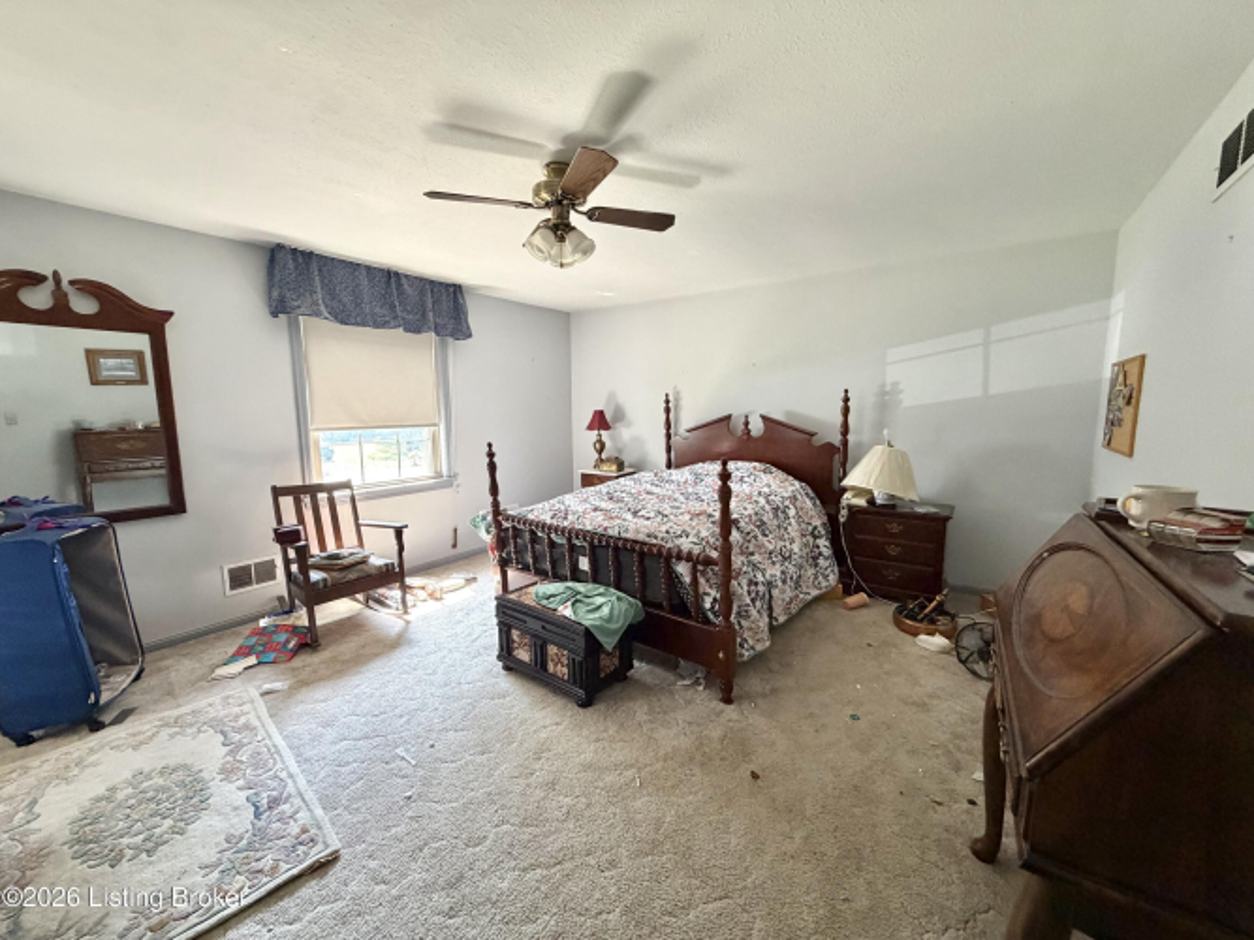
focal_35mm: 14
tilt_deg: -6.9
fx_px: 507
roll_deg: +1.1
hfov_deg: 102.1
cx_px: 627
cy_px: 470
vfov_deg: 85.7
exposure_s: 1/60
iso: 400
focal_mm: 2.22
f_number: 2.2
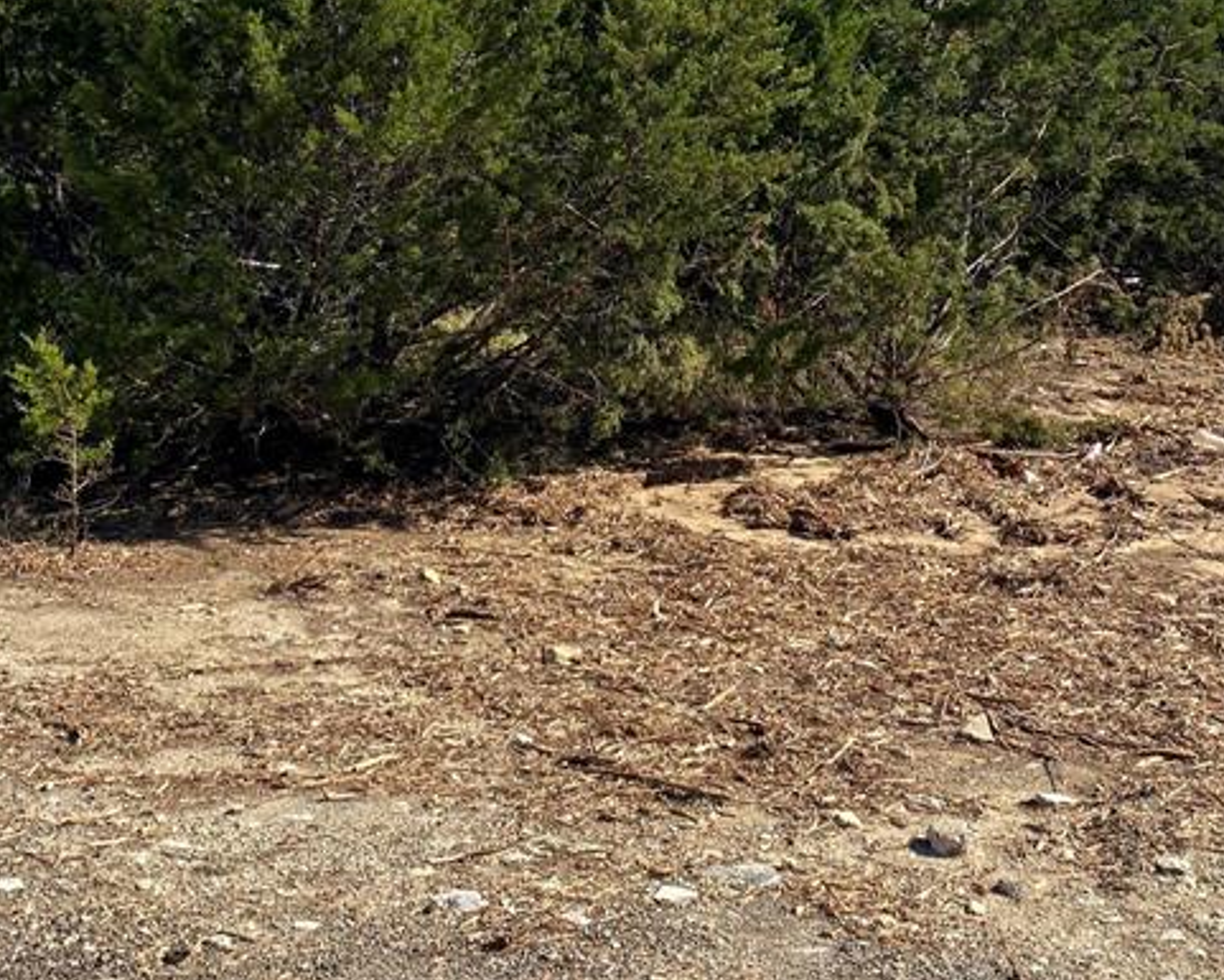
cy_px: 132
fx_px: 1957
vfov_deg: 27.3
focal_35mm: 54
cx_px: 623
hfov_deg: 34.7
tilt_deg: -1.6
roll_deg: -0.8
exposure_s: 1/2513
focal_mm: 4.25
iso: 32
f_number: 1.8
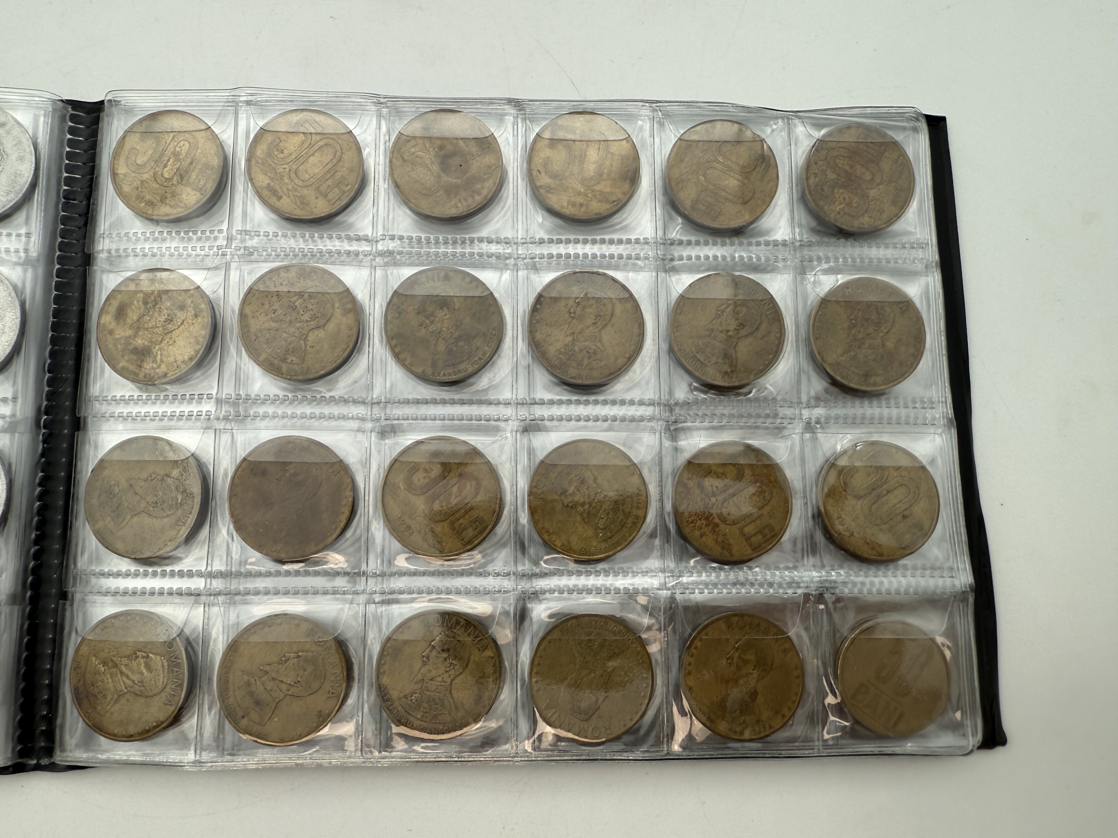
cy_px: 419
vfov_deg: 56.8
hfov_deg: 71.6
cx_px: 559
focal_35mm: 24
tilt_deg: -82.4
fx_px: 775
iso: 40
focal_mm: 2.22
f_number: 2.2
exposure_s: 1/231
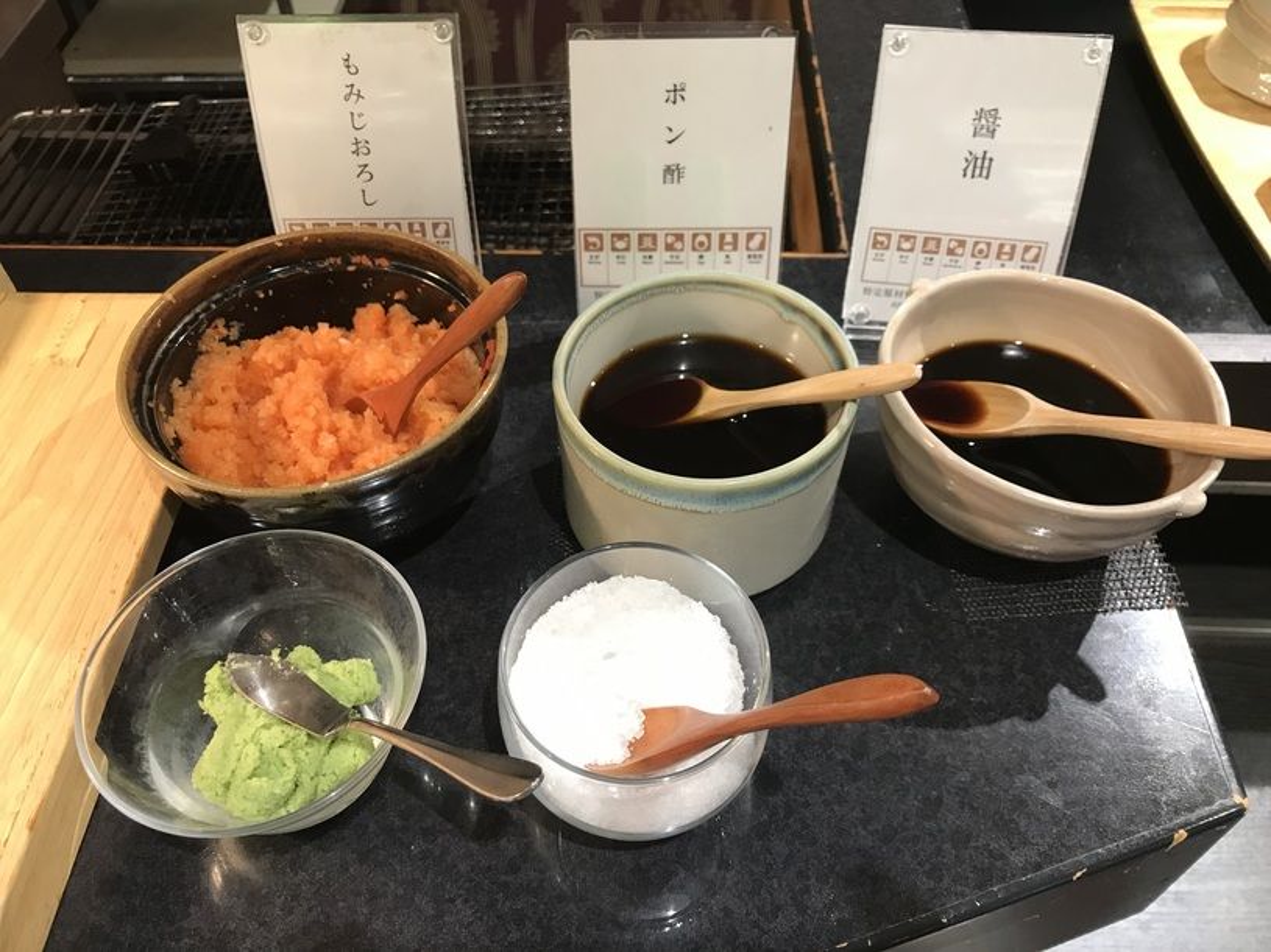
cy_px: 476
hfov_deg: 63.5
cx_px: 636
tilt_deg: -49.9
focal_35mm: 28
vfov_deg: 49.7
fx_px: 1028
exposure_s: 1/25
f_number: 1.8
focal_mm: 3.99
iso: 40
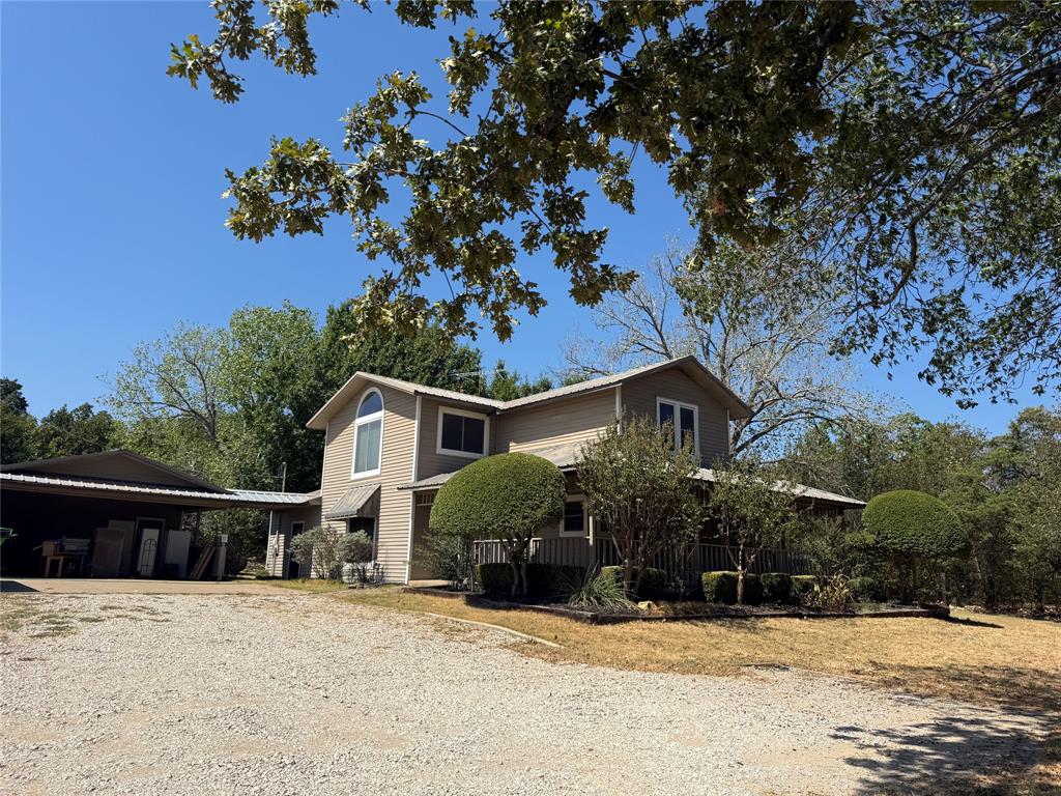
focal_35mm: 24
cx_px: 530
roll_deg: -1.2
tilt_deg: +13.5
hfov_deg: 71.6
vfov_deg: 56.8
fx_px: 736
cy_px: 398
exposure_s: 1/4975
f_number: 1.78
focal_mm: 6.76
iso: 80
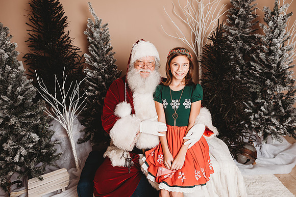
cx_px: 160
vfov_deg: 47.9
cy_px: 95
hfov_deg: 67.2
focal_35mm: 27
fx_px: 222
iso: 100
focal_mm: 24
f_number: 2.8
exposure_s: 1/160
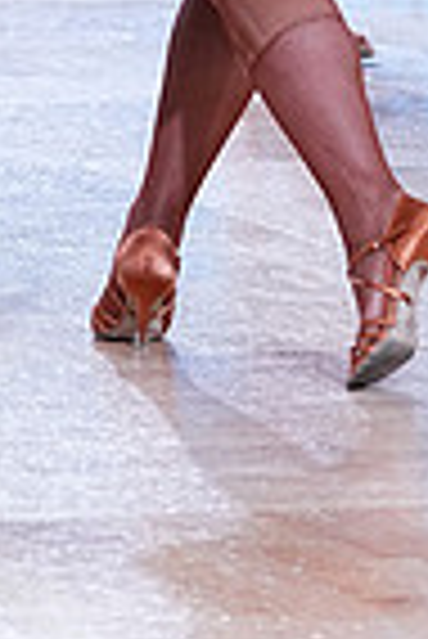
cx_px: -52
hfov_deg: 4.0
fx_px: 6173
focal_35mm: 347
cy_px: -369
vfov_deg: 5.9
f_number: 4
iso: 2000
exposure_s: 1/500
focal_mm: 85
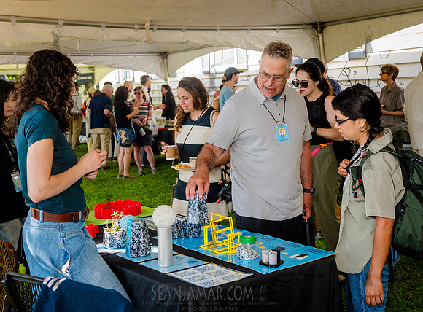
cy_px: 141
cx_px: 256
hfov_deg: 42.6
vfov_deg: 32.2
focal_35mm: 44
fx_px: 540
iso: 200
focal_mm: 38
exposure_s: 1/125
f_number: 4
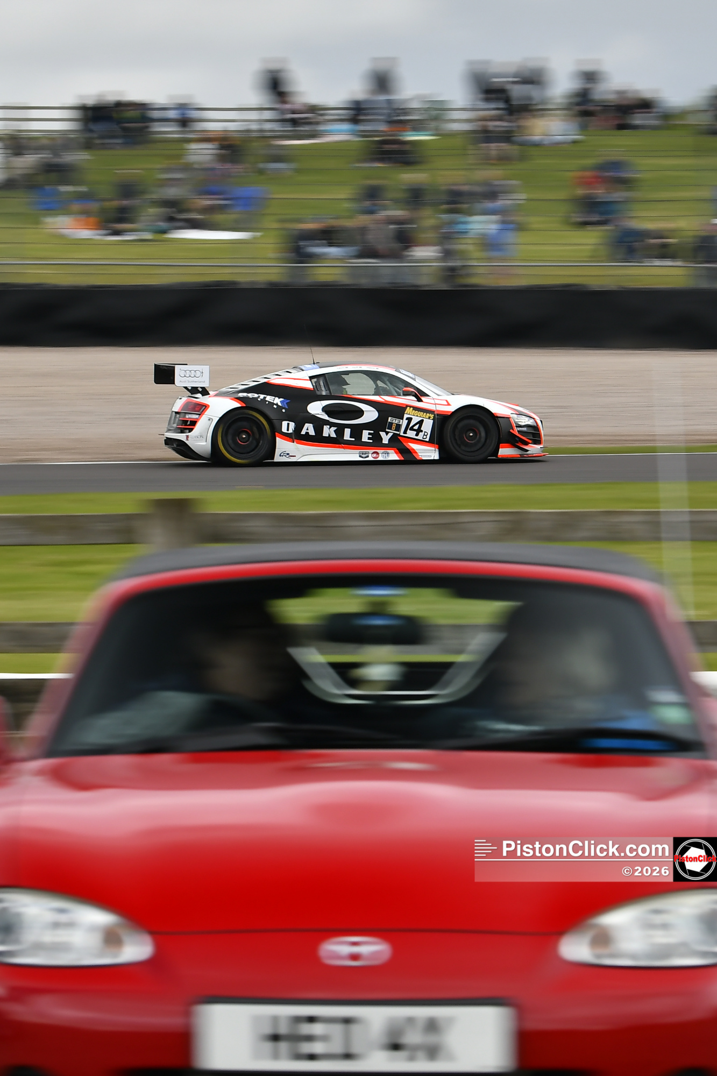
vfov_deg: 17.1
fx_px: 3585
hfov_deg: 11.4
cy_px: 538
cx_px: 358
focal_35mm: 120
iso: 180
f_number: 6.3
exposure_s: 1/125
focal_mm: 80
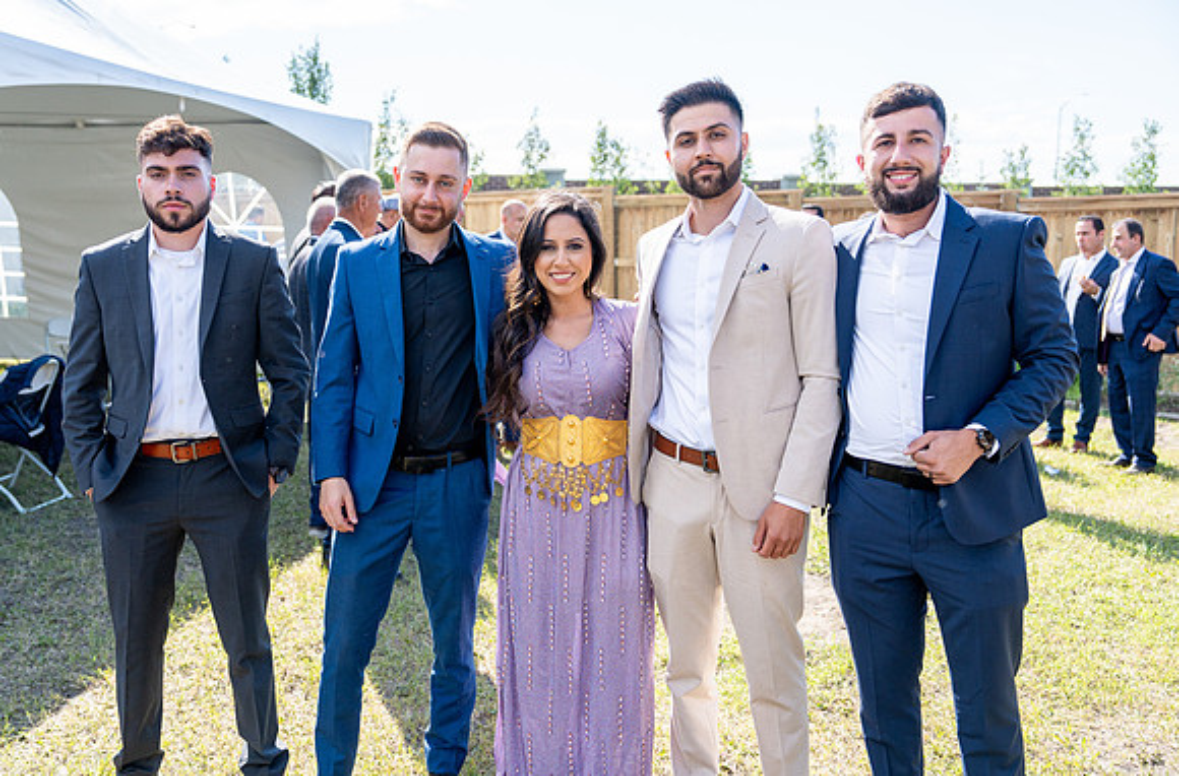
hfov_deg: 55.6
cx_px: 551
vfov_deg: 38.3
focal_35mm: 34
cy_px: 401
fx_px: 1117
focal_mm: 32
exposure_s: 1/2000
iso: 320
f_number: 2.8
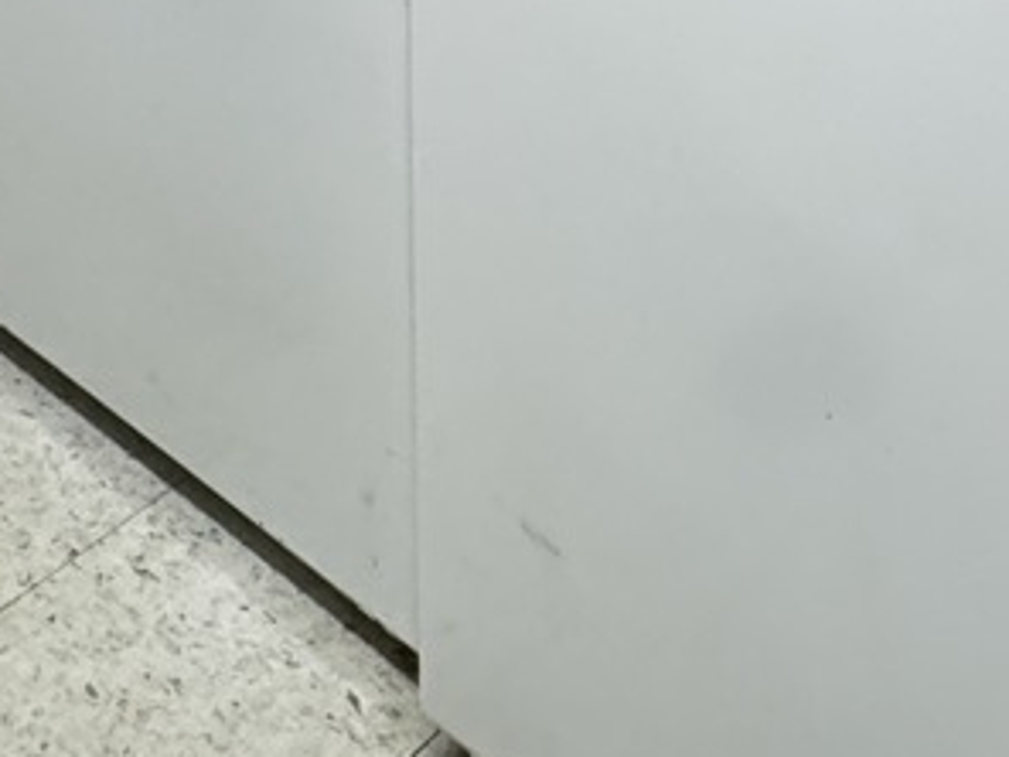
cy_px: -767
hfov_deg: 27.0
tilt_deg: -10.5
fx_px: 1982
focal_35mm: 68
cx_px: 1012
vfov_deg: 16.4
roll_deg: -1.9
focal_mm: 2.22
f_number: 2.2
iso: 250
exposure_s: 1/120
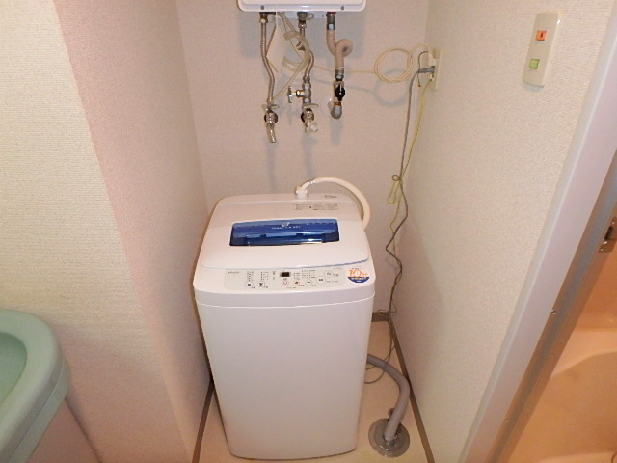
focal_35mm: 21
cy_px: 232
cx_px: 308
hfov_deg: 79.0
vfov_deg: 63.4
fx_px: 374
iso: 400
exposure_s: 1/30
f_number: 3.5
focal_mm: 3.7
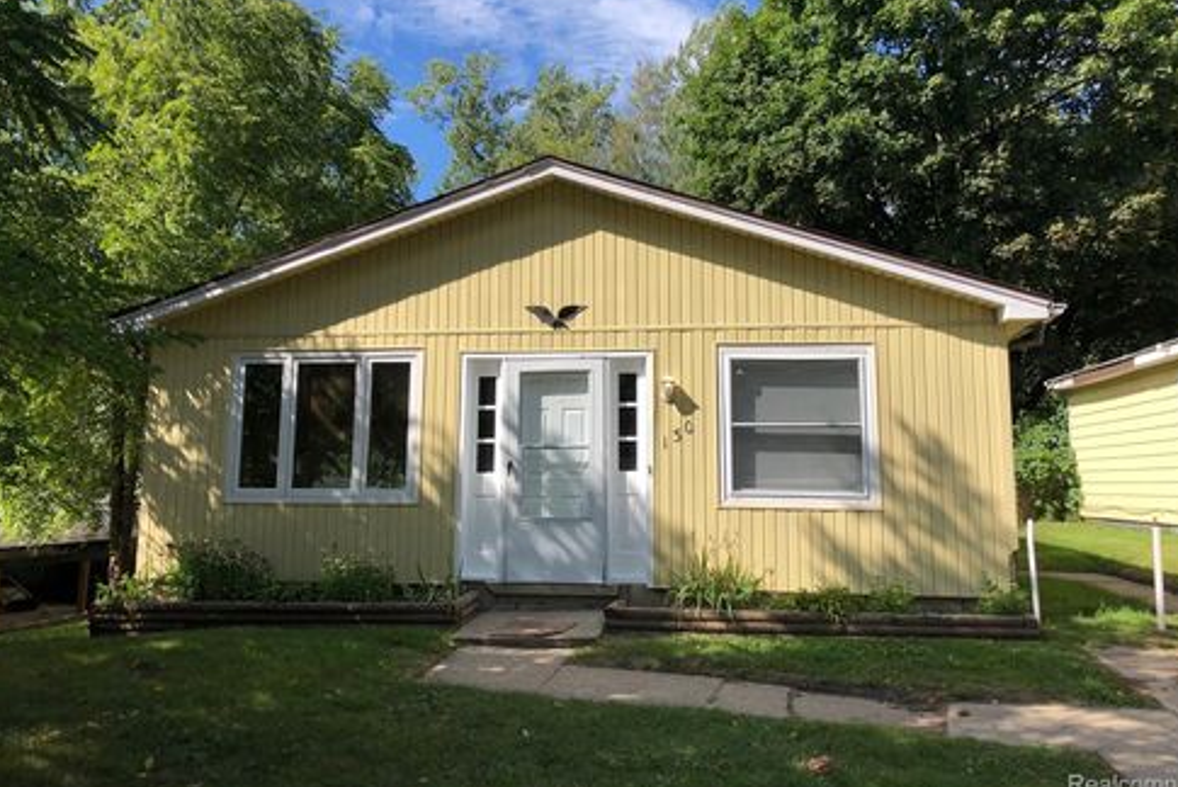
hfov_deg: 61.9
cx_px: 578
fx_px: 982
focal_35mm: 30
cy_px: 346
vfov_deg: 43.6
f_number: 1.8
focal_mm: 3.99
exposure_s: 1/1548
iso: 20
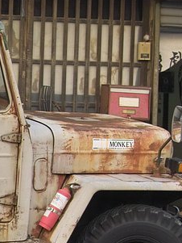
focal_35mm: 157
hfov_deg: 9.1
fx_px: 1100
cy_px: 180
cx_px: -121
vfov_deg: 12.5
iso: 200
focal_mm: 28
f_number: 3.5
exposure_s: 1/50
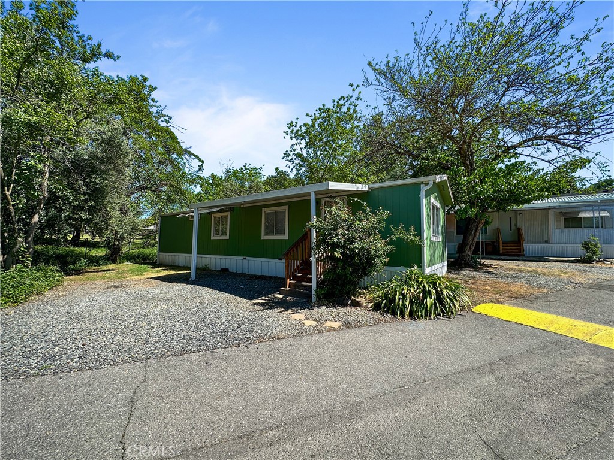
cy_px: 230
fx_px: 248
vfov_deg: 85.7
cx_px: 307
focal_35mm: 14
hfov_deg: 102.1
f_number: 2.2
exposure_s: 1/800
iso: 40
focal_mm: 2.22
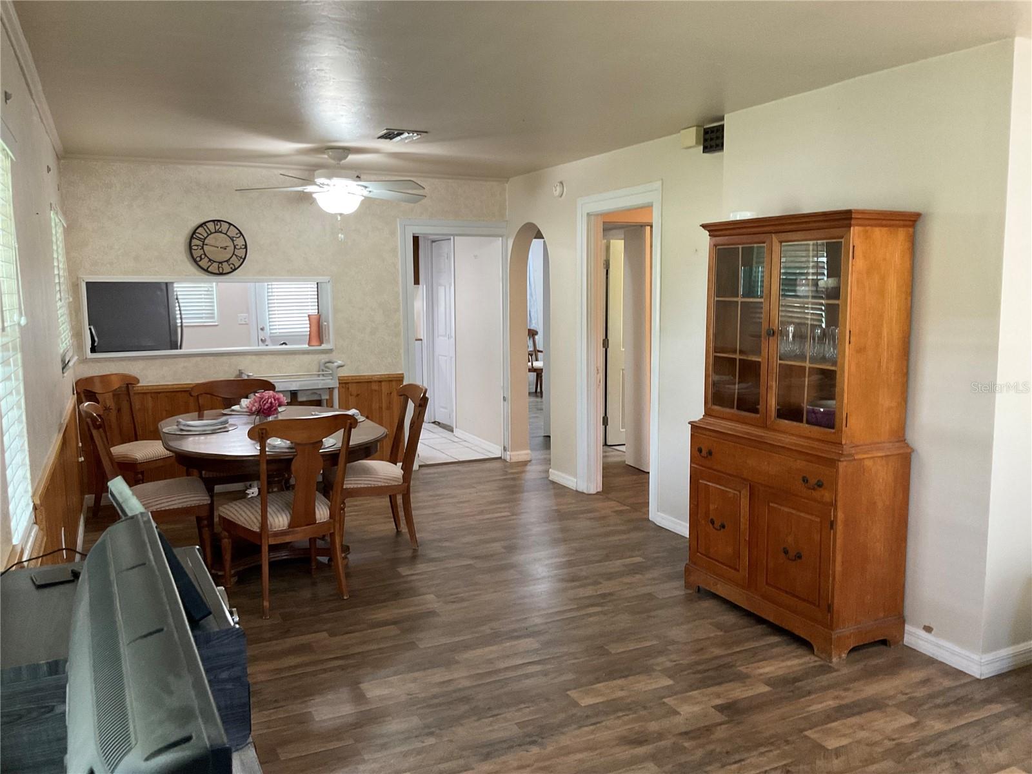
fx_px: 865
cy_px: 387
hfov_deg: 61.7
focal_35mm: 29
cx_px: 516
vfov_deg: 48.2
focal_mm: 3
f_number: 1.8
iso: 200
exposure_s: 1/60
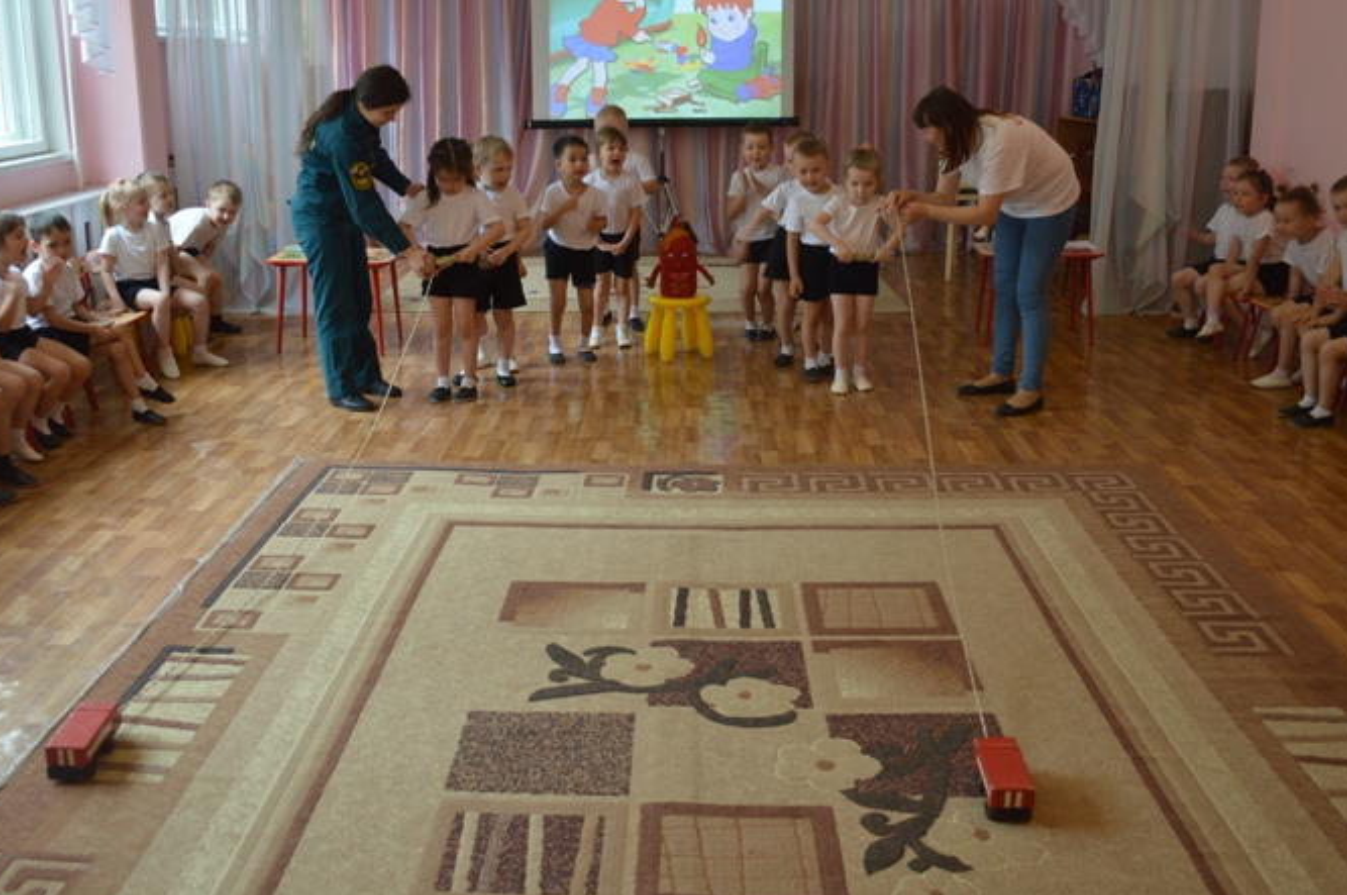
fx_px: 1345
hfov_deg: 53.2
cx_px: 648
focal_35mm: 36
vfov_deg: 36.7
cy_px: 390
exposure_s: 1/30
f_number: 3.5
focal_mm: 20
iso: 160
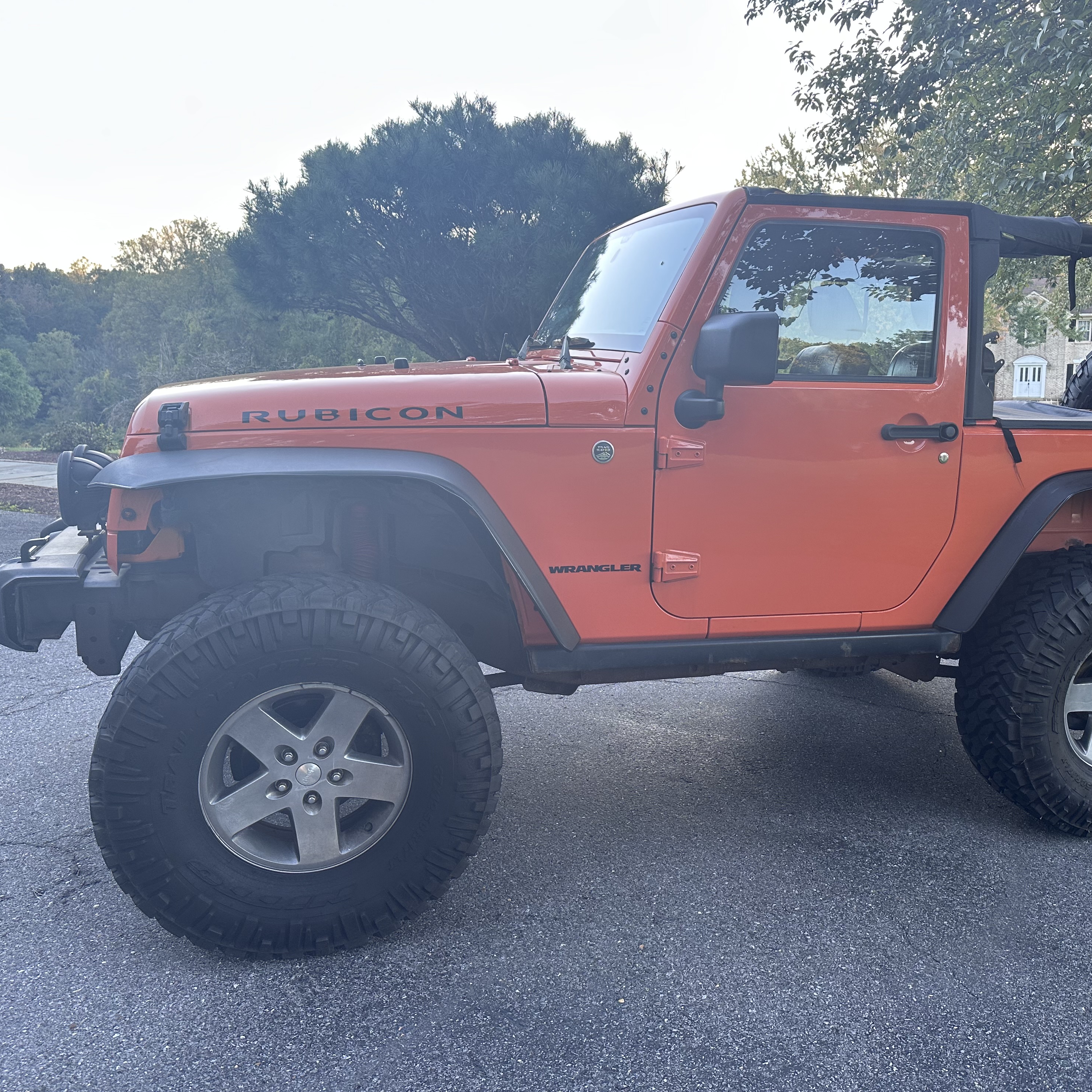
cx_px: 668
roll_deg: +0.4
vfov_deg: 55.6
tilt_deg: -10.0
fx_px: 1035
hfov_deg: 55.1
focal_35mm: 29
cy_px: 536
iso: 100
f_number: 1.78
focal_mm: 6.86
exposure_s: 1/121
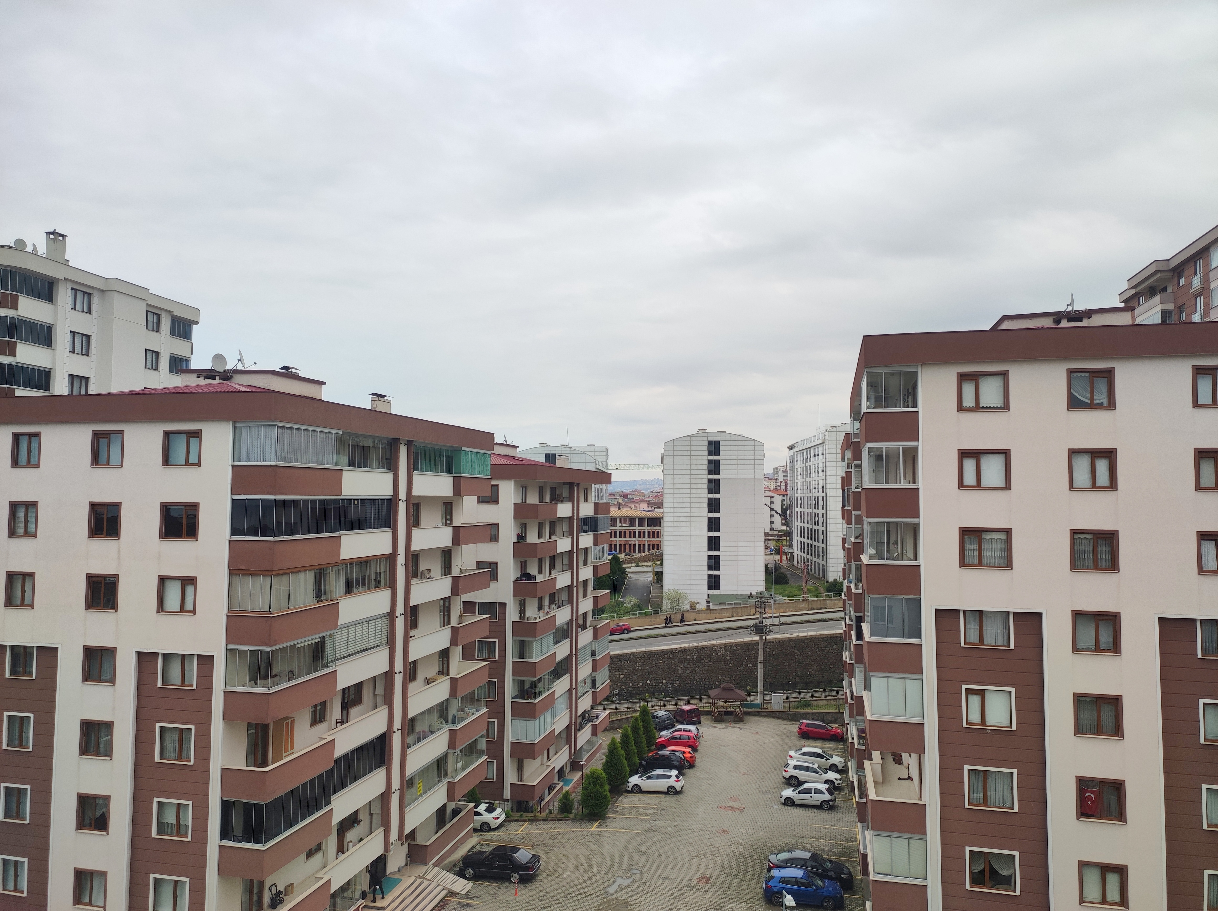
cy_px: 456
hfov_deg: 91.1
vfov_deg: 74.6
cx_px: 609
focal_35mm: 17
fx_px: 598
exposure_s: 1/873
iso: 50
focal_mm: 4.74
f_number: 1.79
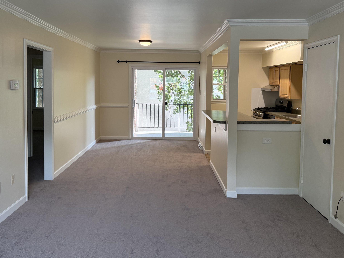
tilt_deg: -2.8
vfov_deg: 46.4
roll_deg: -0.9
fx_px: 298
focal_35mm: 30
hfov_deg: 59.9
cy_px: 99
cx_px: 165
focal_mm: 6.76
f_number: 1.78
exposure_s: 1/174
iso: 200
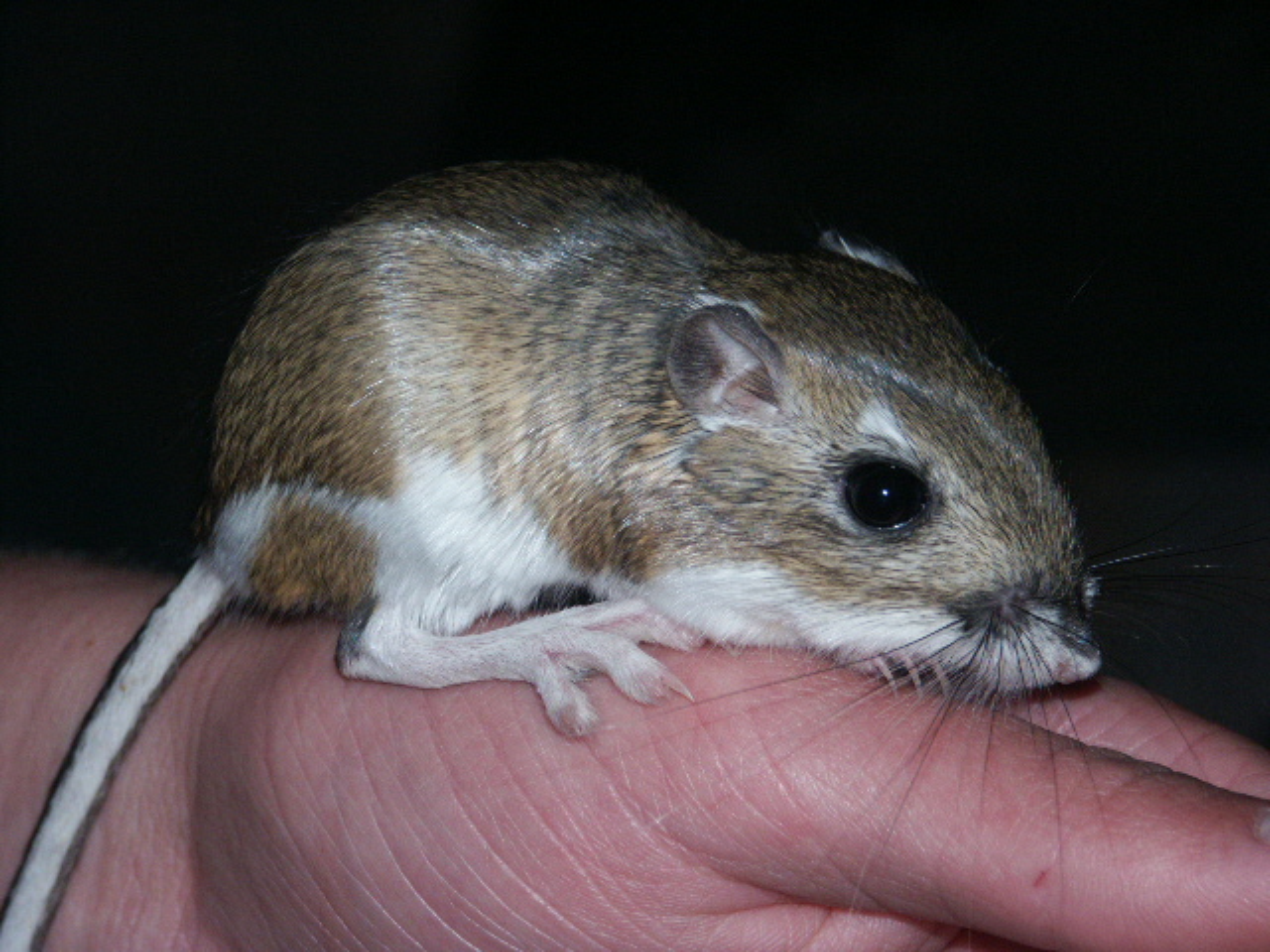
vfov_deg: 7.7
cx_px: 635
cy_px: 476
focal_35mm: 194
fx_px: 7118
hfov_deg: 10.2
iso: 200
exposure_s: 1/180
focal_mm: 49.05
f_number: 4.5
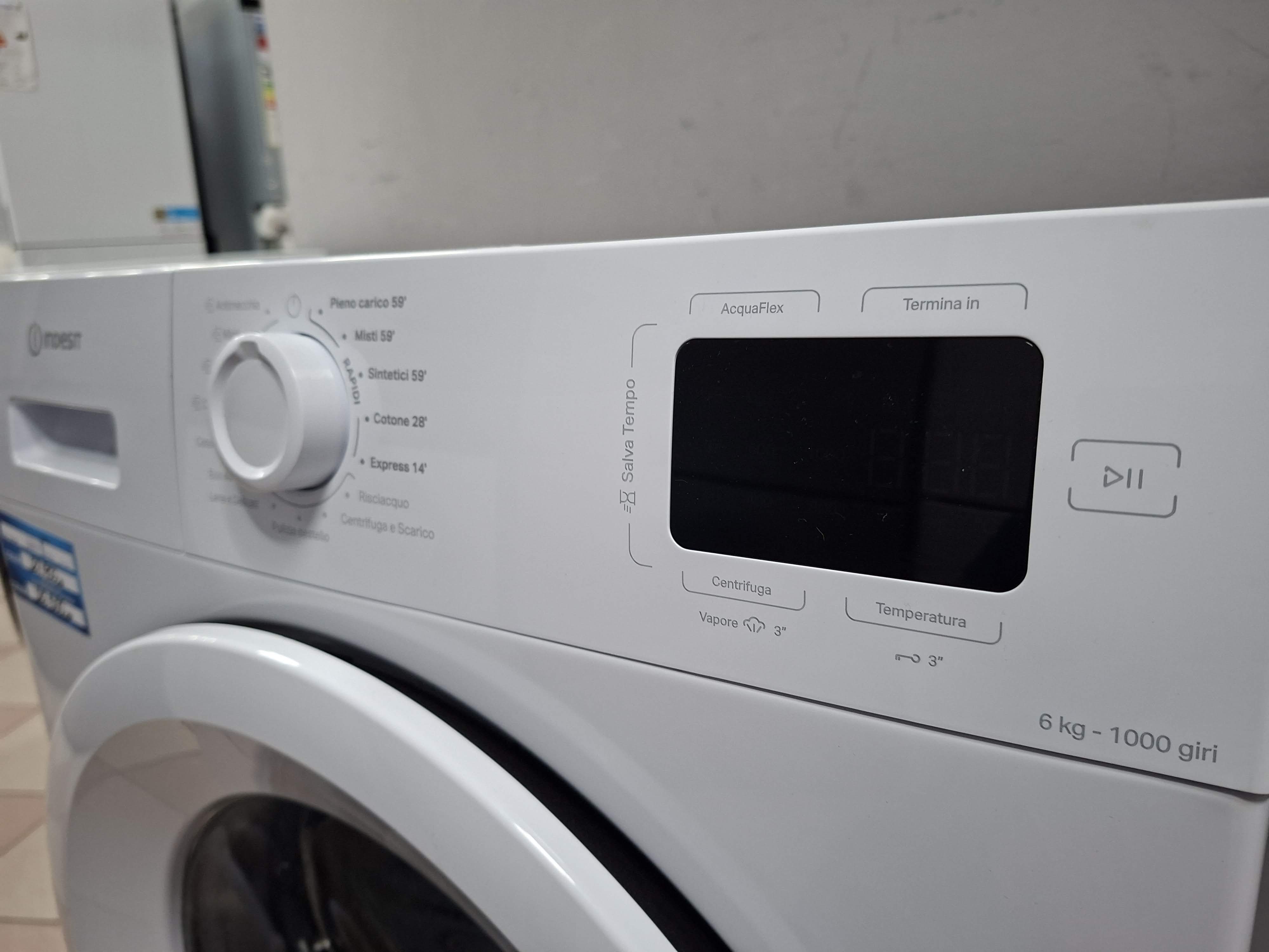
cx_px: 634
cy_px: 476
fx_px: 843
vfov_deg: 58.9
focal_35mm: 23
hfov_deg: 73.9
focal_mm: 5.54
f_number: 1.8
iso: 320
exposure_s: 1/50
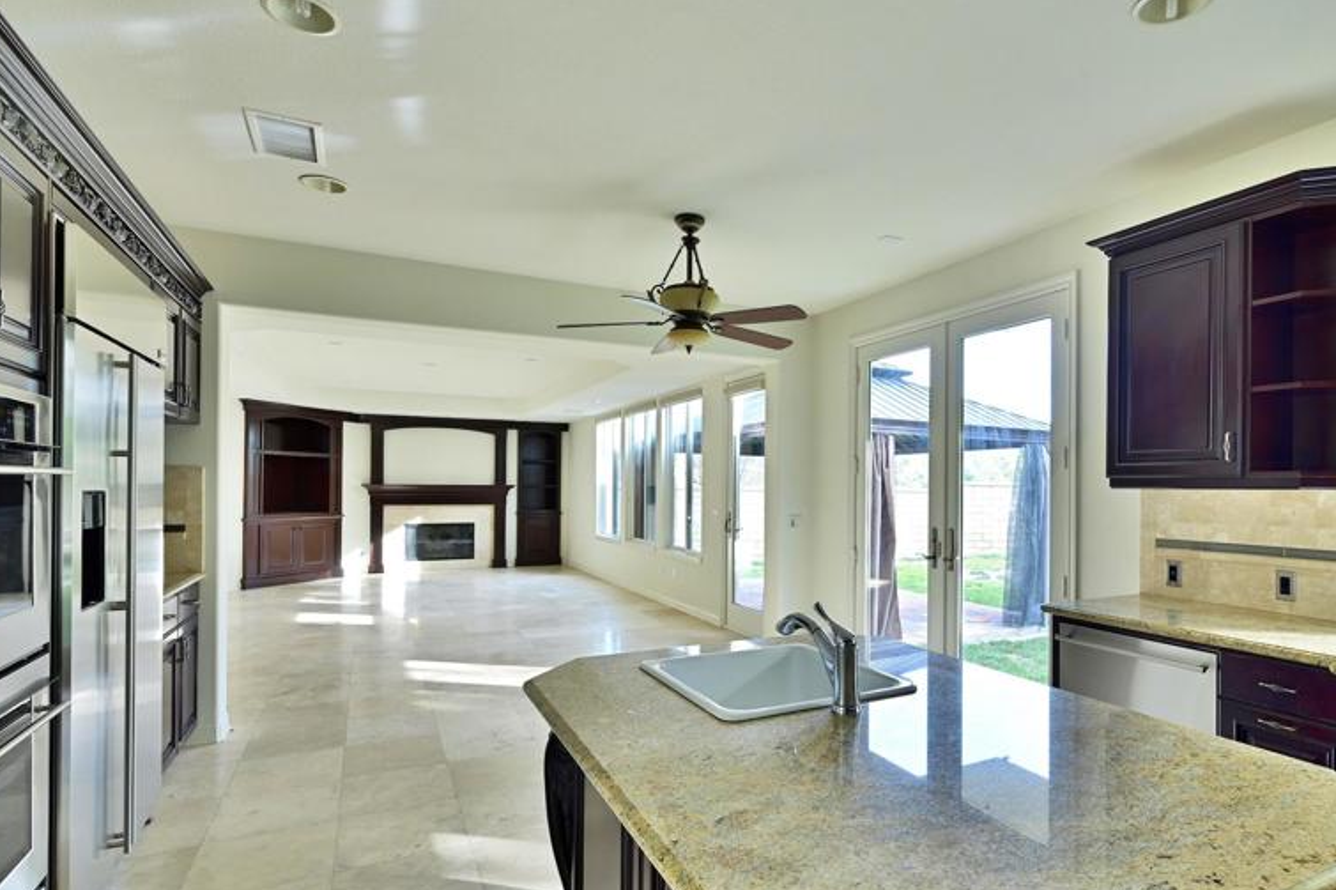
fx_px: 705
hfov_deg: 86.6
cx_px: 743
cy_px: 484
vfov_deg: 64.4
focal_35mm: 19
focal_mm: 14
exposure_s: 1/8
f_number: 8
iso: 220
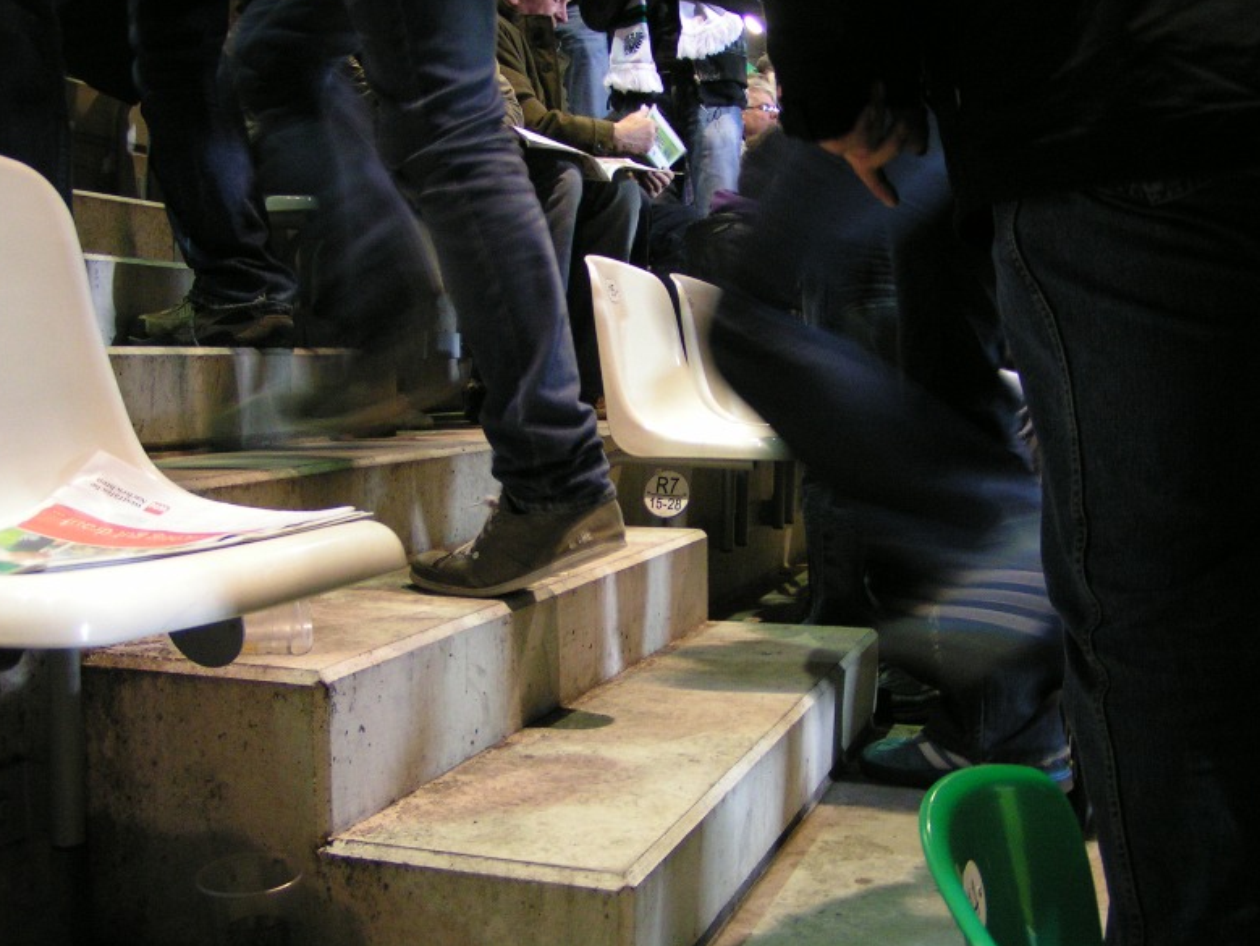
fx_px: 1420
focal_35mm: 39
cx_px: 629
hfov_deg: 47.8
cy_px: 464
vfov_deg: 36.8
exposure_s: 1/10
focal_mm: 5.8
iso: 200
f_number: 2.8
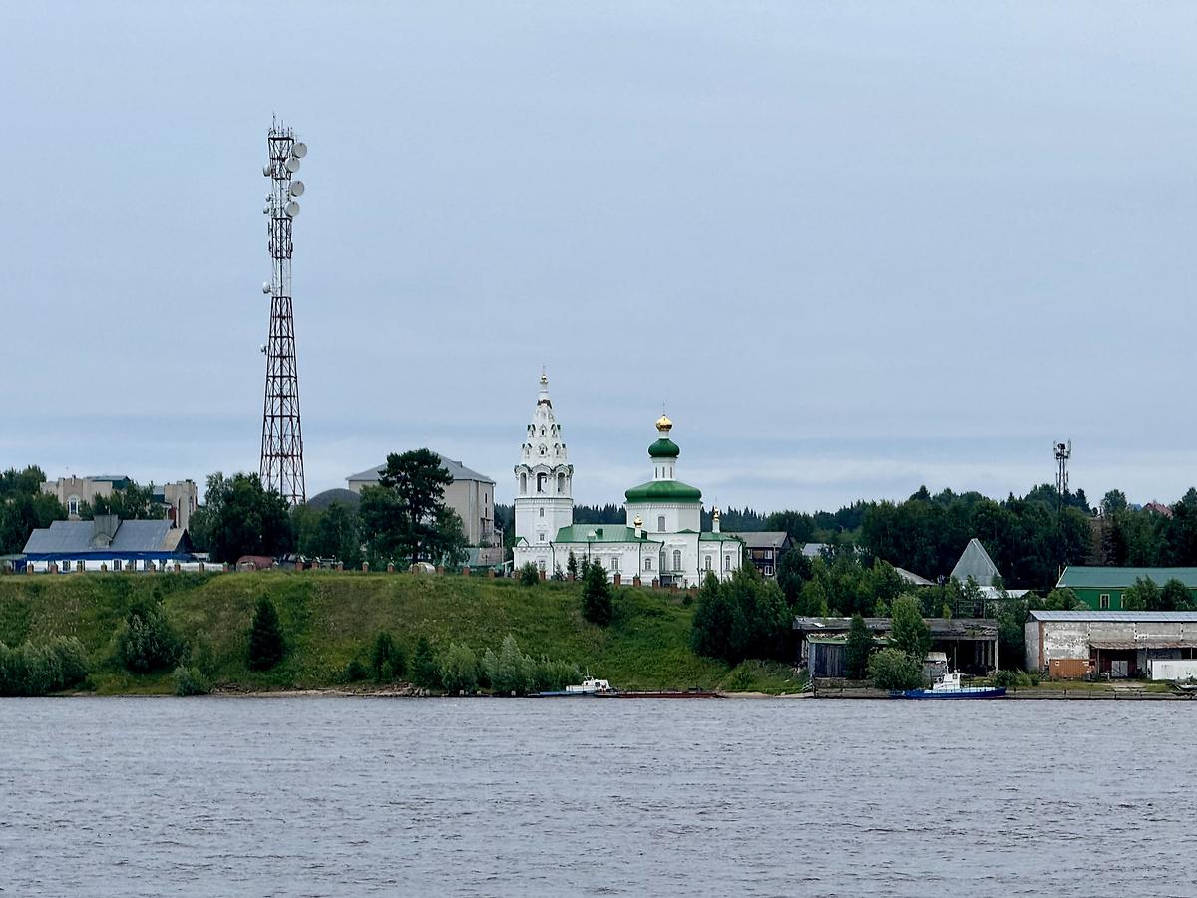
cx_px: 598
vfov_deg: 12.3
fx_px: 4150
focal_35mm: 120
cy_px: 449
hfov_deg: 16.4
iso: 50
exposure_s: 1/1513
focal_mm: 15.66
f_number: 2.8
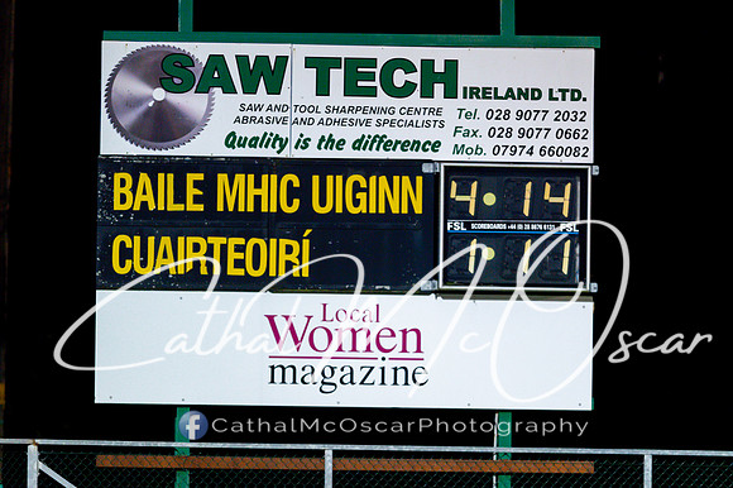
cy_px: 316
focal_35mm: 539
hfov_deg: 3.8
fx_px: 10970
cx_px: 402
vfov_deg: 2.5
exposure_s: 1/500
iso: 5000
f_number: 2.8
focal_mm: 400
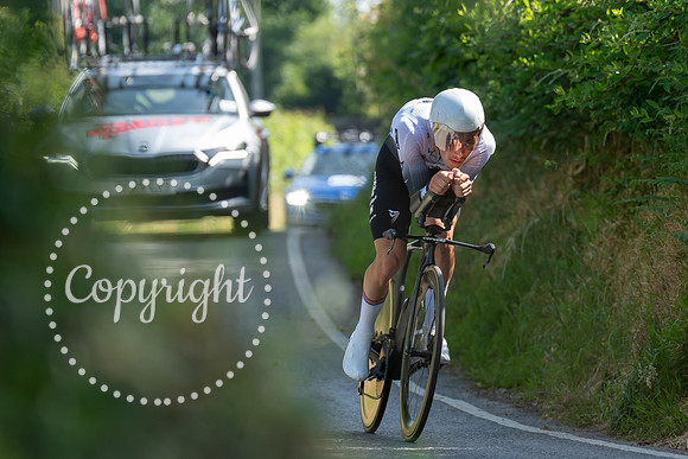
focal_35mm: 346
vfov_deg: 4.0
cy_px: 266
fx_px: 6613
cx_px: 508
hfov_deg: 6.0
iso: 640
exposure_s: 1/1000
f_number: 4
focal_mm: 200
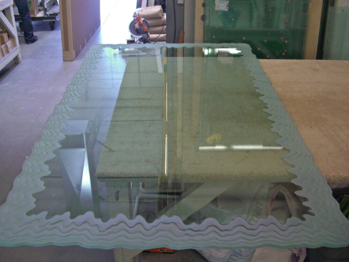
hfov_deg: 47.9
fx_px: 393
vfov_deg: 36.8
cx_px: 173
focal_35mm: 39
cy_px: 132
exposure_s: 1/50
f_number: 2.8
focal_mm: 7.9
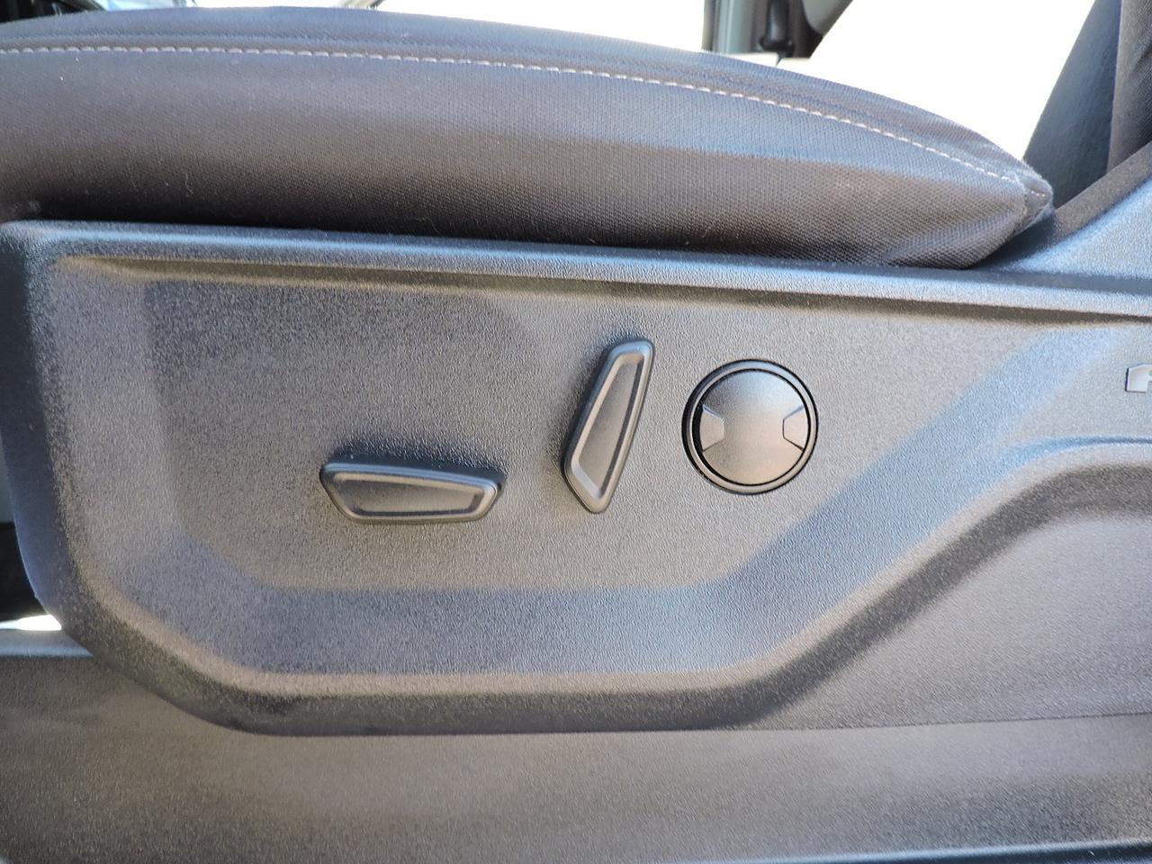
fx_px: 799
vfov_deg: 56.8
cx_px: 576
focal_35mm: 24
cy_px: 432
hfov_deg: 71.6
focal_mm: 4.3
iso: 110
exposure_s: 1/30
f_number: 3
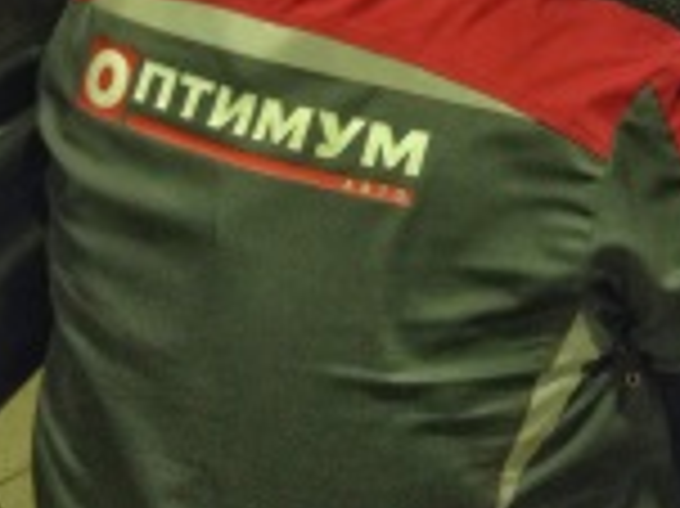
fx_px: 1884
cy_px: -211
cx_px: 694
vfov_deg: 14.5
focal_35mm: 96
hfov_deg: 19.8
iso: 160
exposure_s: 1/20
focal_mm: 4.12
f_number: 2.4
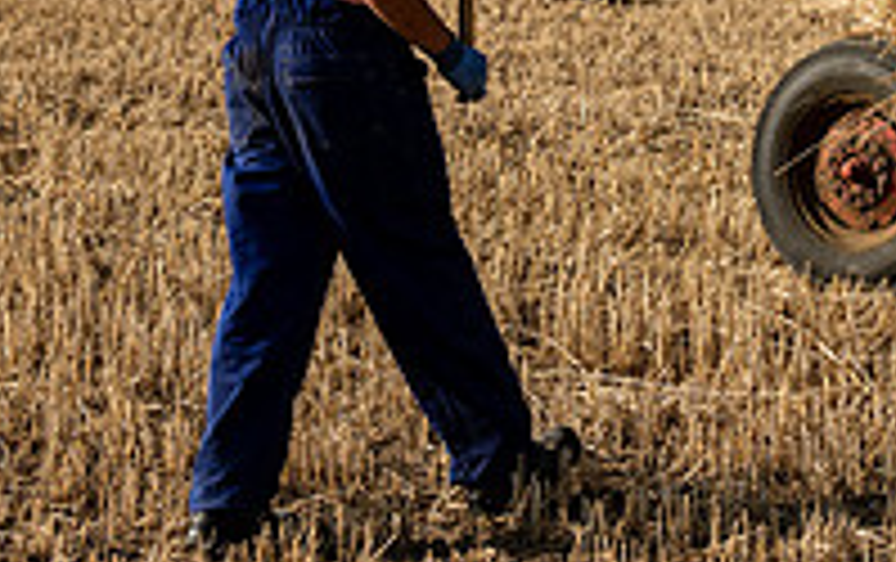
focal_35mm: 132
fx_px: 3228
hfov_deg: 15.8
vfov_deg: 9.8
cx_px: 525
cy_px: -161
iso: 64
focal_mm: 44
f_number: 5.6
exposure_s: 1/1250
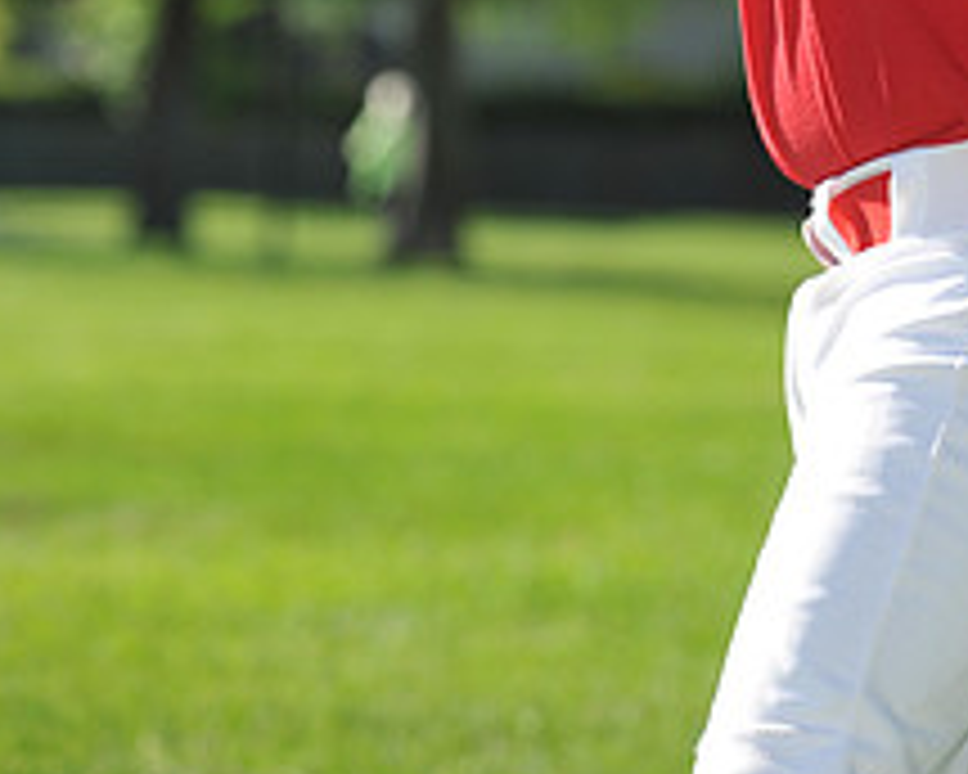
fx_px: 9426
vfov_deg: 4.7
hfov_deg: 5.9
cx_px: 752
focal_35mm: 329
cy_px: -450
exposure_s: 1/640
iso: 200
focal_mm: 130
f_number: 5.6
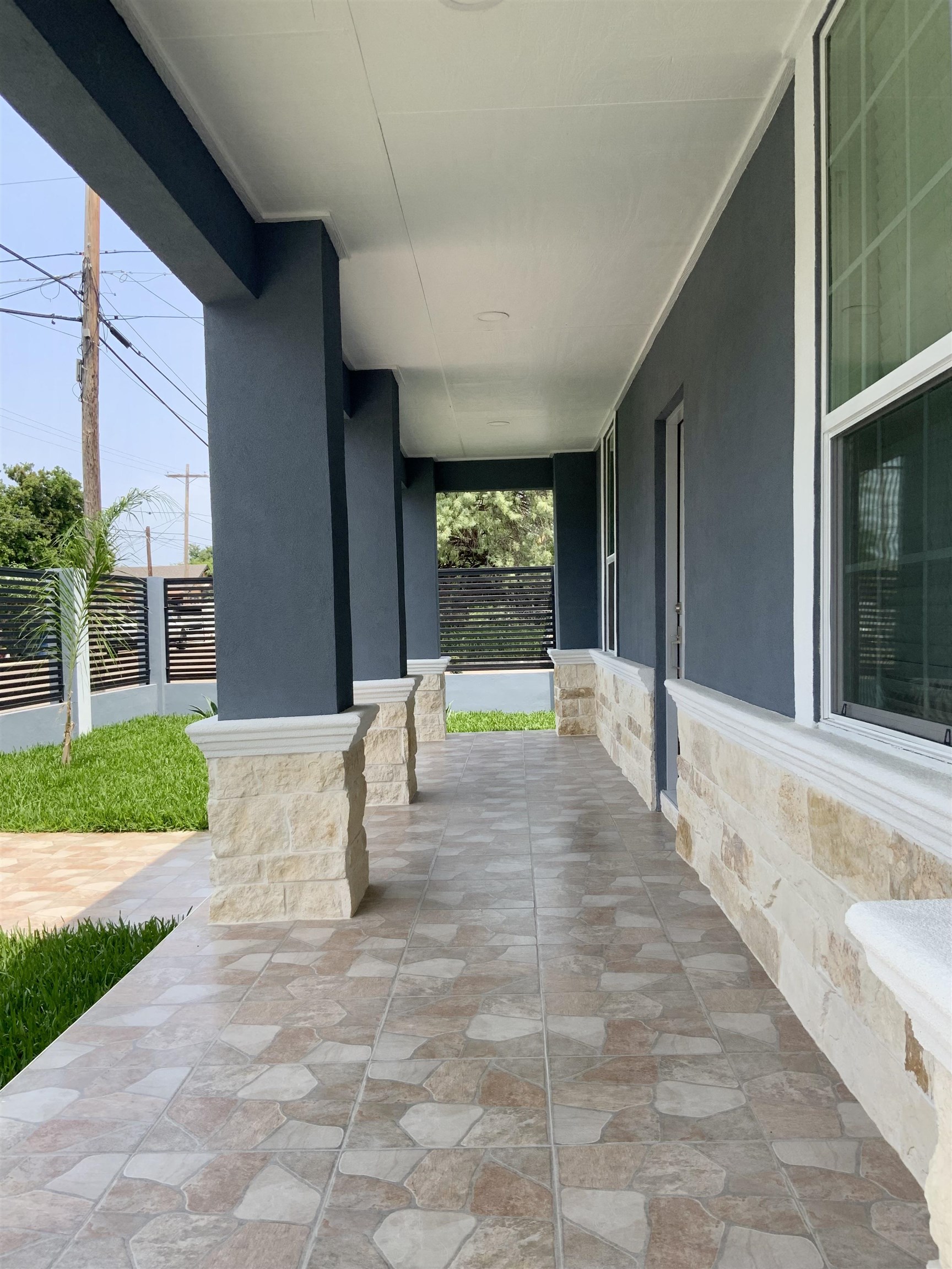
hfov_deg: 48.2
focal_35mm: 29
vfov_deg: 61.7
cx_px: 476
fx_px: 1063
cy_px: 634
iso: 16
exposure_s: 1/739
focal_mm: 3
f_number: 1.8
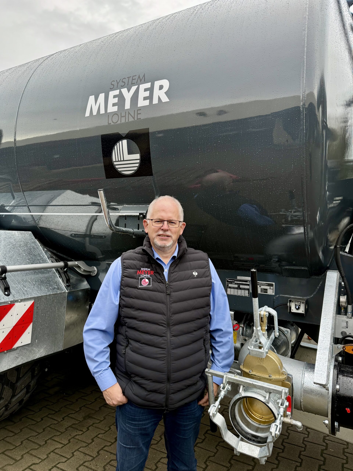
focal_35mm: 24
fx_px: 326
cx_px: 176
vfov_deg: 71.6
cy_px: 236
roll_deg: -1.8
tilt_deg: +0.6
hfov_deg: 56.8
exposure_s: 1/476
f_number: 1.78
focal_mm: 6.76
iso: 100
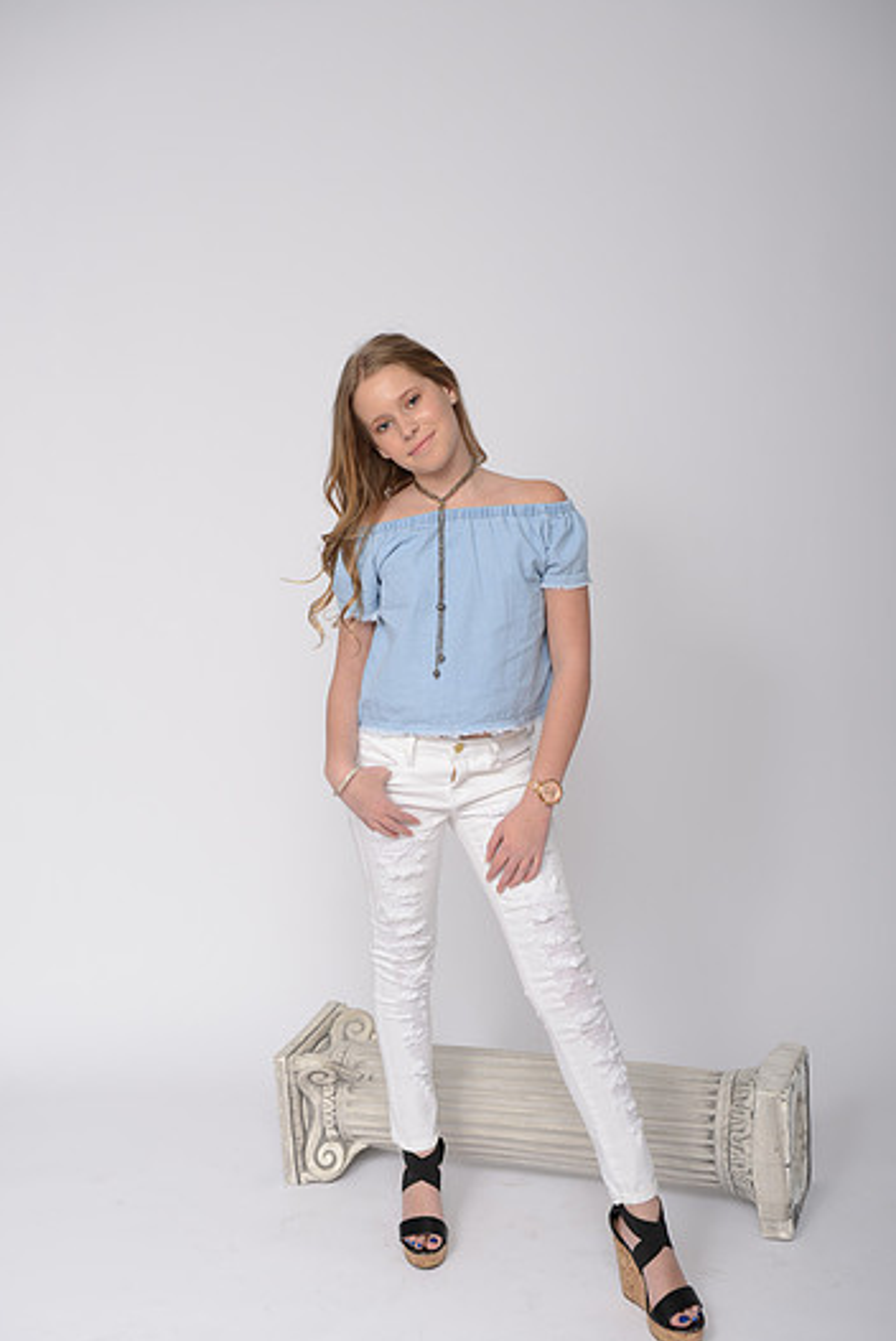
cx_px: 487
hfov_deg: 30.5
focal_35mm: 44
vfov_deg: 44.4
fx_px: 1640
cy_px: 725
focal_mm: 40
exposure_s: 1/250
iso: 125
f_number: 8
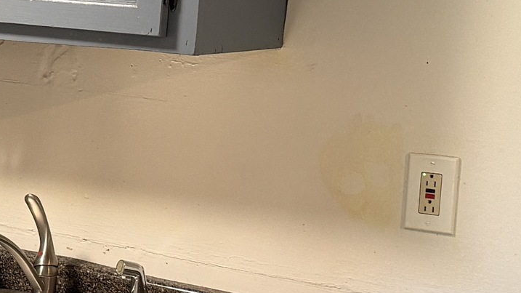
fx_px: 1547
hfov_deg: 18.0
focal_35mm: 112
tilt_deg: -10.4
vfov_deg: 10.8
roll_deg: -1.9
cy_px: 180
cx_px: -126
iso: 200
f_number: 1.78
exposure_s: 1/60
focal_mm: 6.76
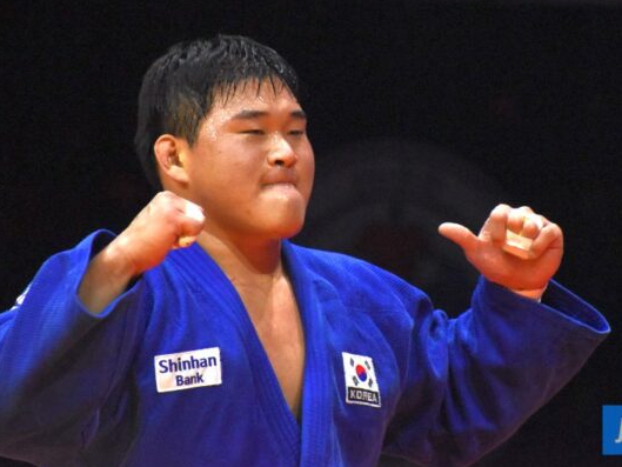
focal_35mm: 628
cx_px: 372
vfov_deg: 2.4
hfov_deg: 3.2
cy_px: 180
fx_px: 11287
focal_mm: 300
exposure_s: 1/640
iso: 6400
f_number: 7.1
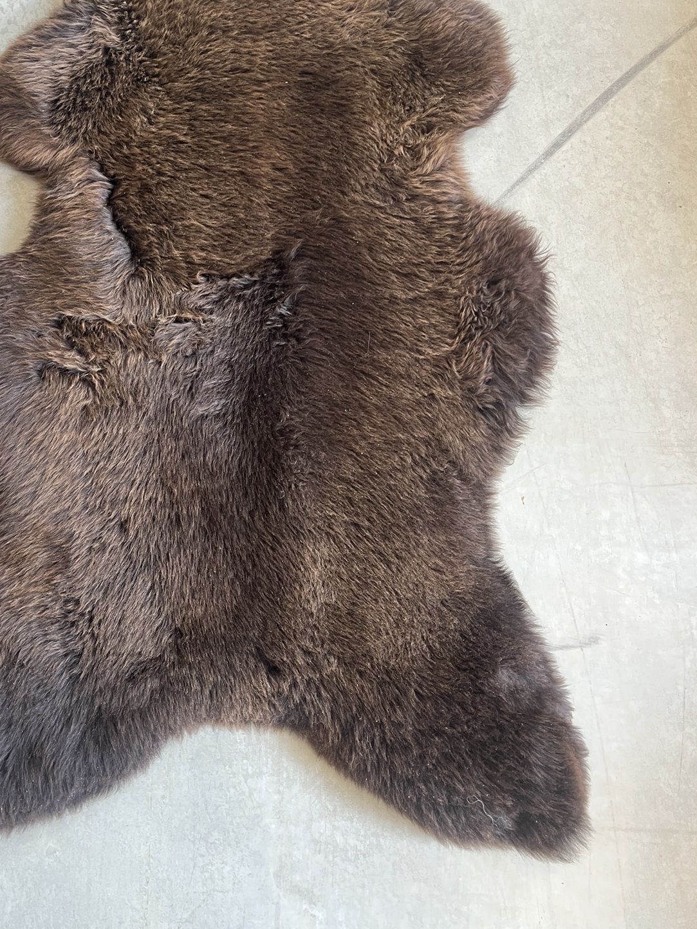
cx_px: 241
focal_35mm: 36
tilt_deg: -81.2
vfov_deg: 51.0
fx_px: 966
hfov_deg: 39.3
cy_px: 373
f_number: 1.6
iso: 125
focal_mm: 5.1
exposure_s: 1/50
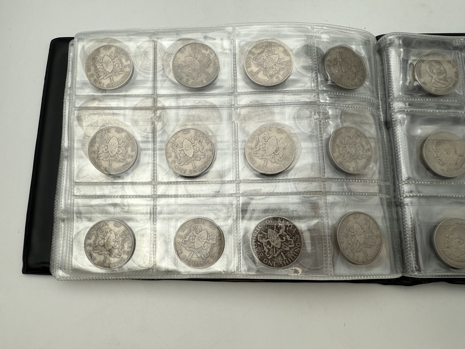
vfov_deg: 56.8
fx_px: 322
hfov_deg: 71.6
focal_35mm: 24
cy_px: 174
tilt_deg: -76.7
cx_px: 232
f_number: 2.2
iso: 40
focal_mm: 2.22
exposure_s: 1/330
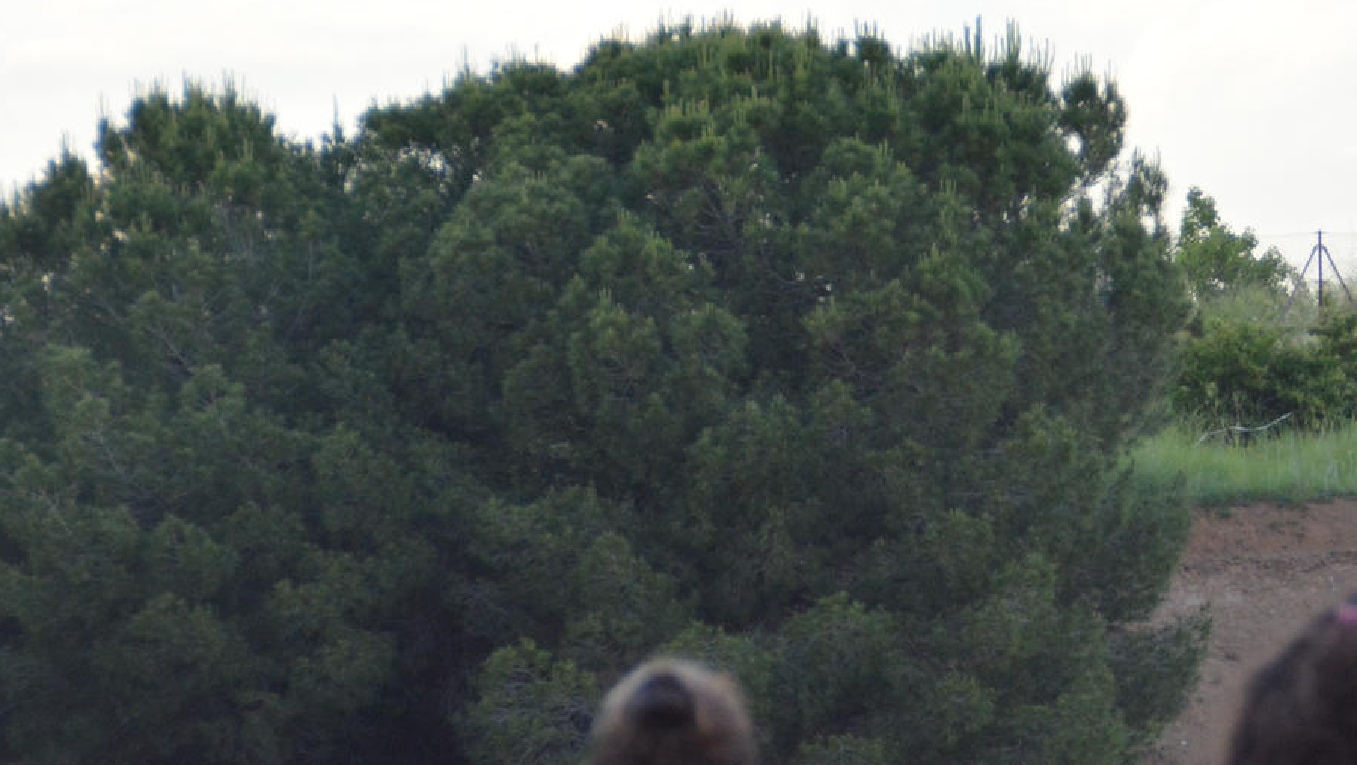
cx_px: 1092
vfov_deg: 3.2
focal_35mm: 375
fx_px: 13505
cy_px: 923
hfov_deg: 5.7
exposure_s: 1/500
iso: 1100
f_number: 6
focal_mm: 105
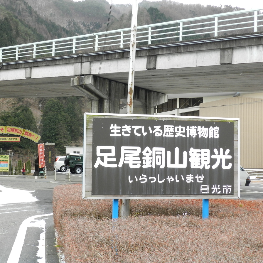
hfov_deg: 37.3
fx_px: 387
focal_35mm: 45
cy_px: 131
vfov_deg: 37.6
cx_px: 94
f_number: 4
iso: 160
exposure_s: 1/125
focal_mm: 6.7
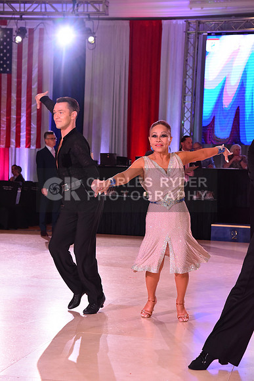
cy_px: 190
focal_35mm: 75
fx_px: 793
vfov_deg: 27.0
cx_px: 127
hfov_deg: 18.2
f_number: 6.3
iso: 2500
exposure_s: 1/320
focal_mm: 75
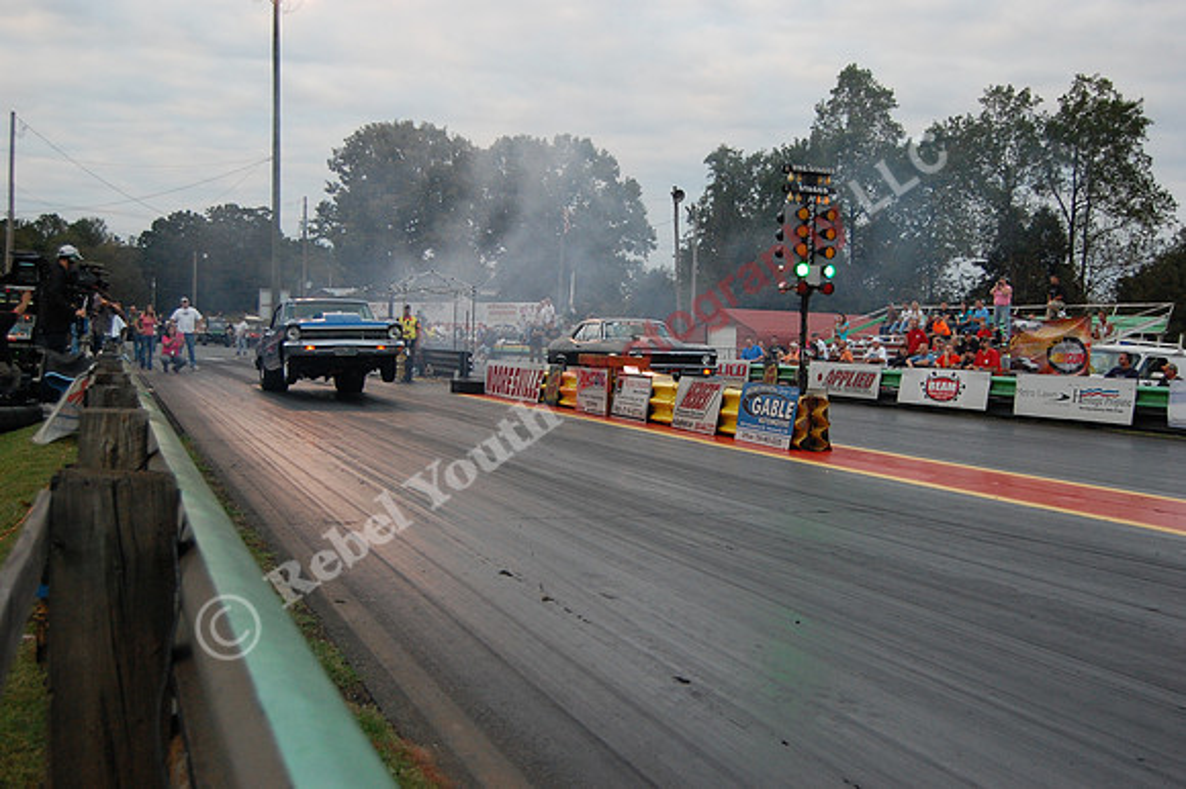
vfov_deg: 34.2
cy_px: 394
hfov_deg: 49.6
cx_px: 593
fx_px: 1284
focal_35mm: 39
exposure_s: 1/250
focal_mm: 26
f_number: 4
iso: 800
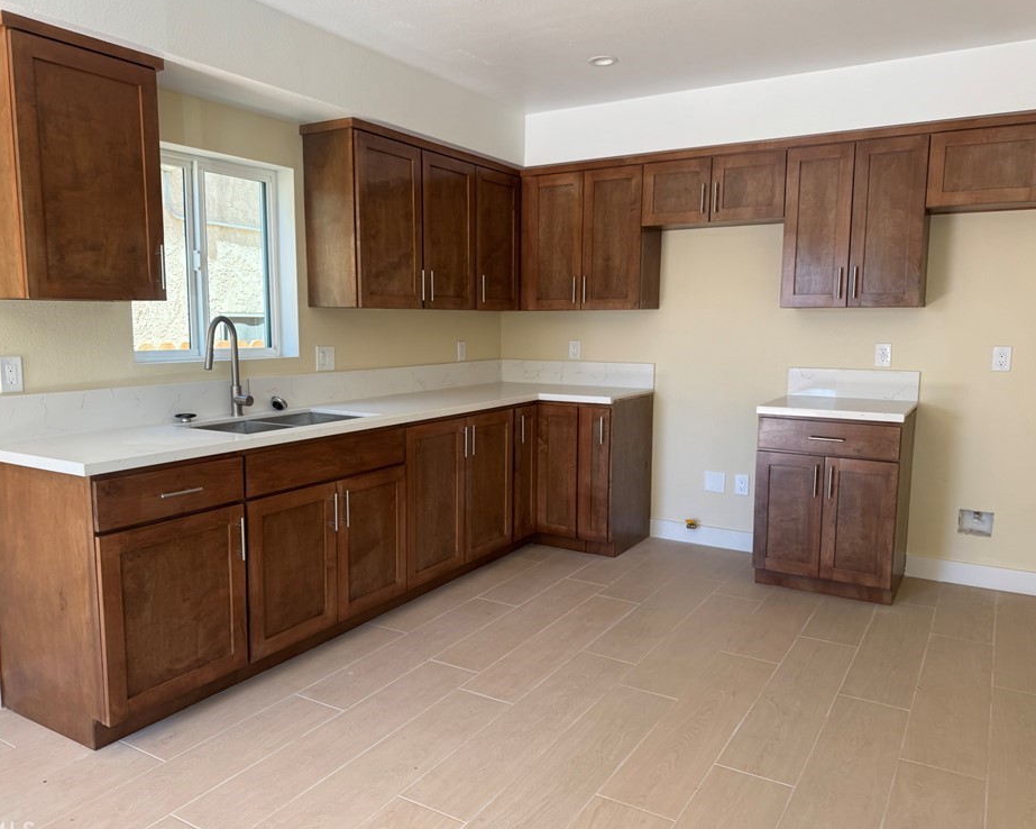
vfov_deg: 54.9
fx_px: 797
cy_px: 417
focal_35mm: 26
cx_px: 478
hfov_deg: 65.9
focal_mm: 6.76
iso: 80
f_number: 1.78
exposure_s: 1/121
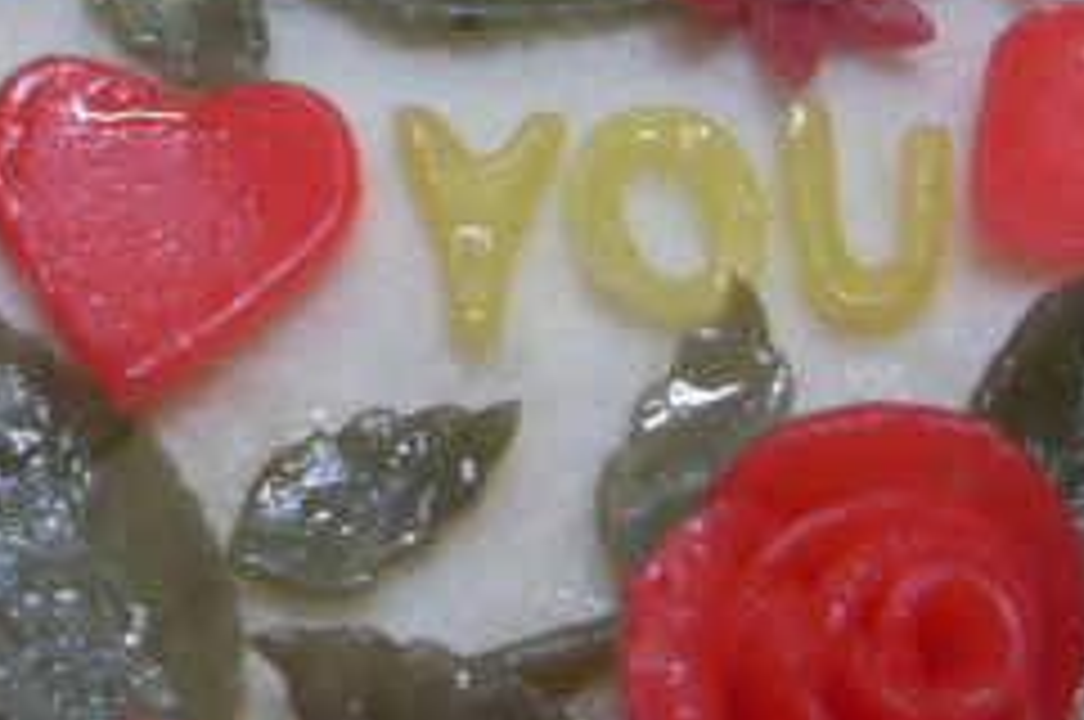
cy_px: 320
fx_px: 1925
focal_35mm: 64
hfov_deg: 31.2
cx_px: 342
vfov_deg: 21.2
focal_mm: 6.3
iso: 200
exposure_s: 1/20
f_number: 2.8
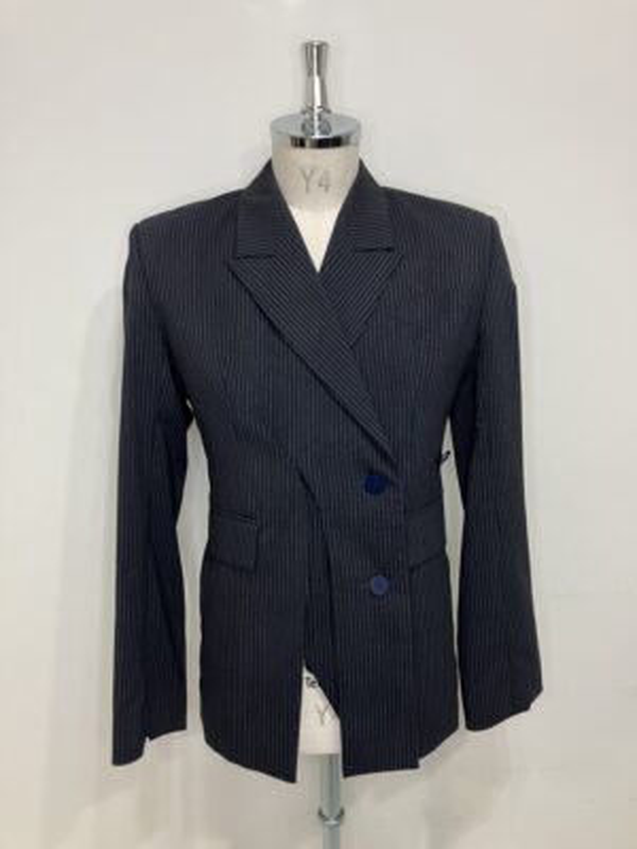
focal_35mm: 28
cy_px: 424
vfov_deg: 63.4
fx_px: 687
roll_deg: +1.4
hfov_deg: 49.7
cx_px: 318
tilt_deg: -12.9
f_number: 1.8
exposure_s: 1/50
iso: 160
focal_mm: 3.99
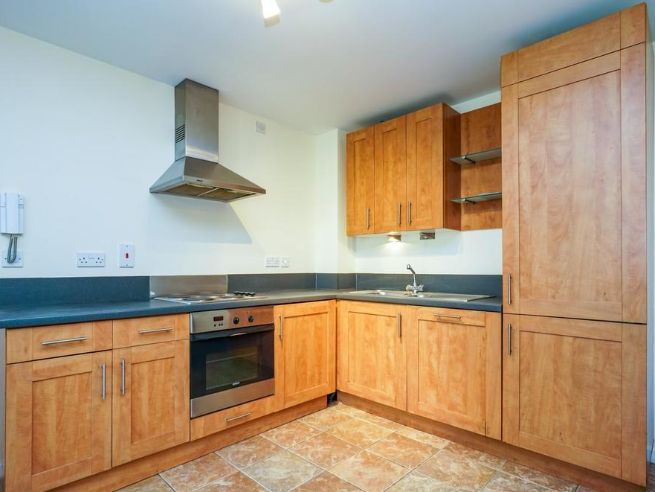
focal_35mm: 19
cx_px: 313
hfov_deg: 84.6
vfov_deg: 68.7
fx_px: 360
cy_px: 248
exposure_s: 1/6
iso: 400
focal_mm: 17
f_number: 8
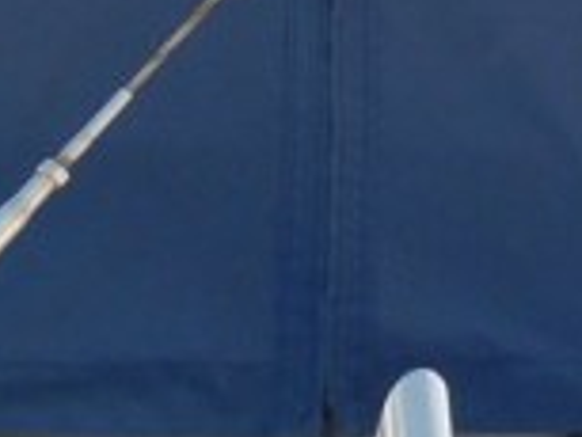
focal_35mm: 157
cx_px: 962
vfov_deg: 9.0
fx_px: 2642
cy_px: -399
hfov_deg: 11.8
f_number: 3.2
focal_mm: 5.3
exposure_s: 1/400
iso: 125
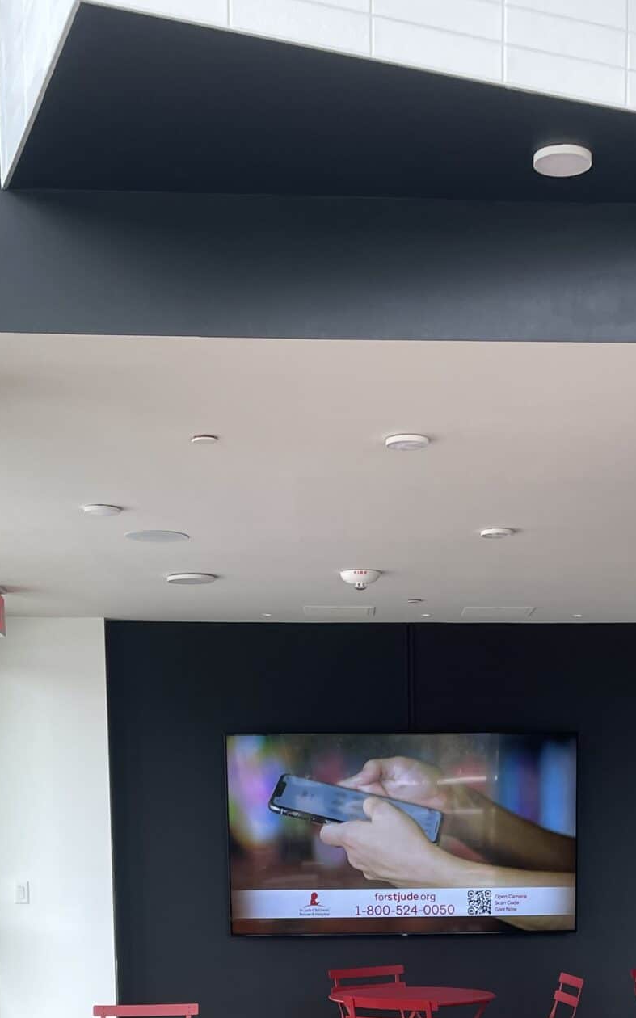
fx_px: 1554
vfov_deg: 33.1
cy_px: 1033
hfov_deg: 23.0
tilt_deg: -7.6
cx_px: 434
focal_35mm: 56
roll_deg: +1.0
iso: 50
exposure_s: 1/120
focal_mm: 4.2
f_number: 1.6
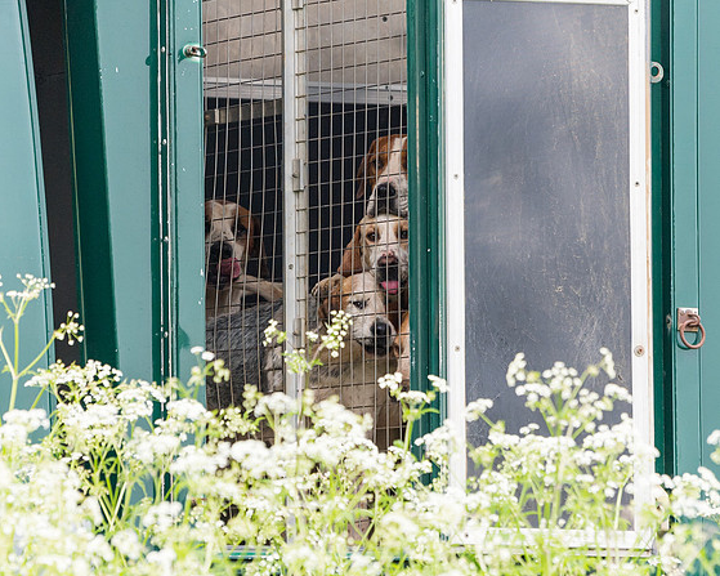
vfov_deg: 3.8
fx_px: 8778
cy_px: 303
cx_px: 364
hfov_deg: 4.7
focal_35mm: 412
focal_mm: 200
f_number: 4
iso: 400
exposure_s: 1/1000
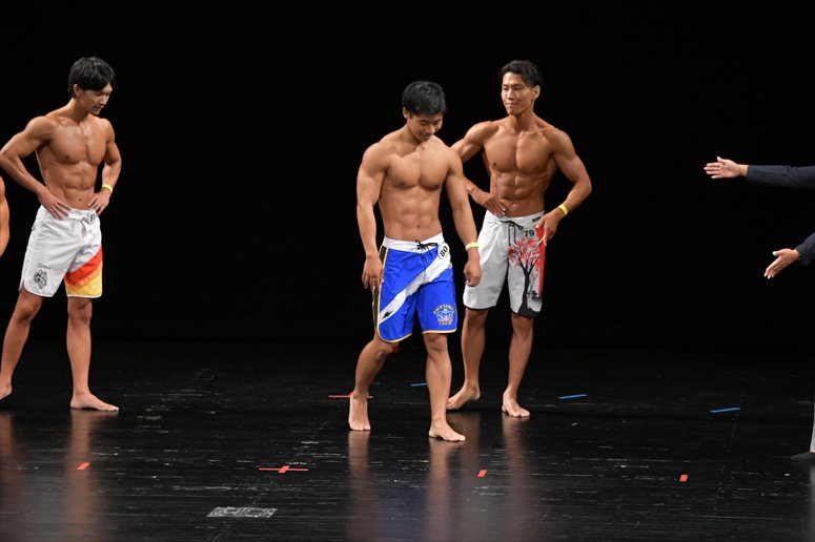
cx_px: 408
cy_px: 271
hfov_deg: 9.2
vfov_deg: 6.1
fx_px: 5091
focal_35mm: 225
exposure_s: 1/400
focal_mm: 150
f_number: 5.6
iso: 3200
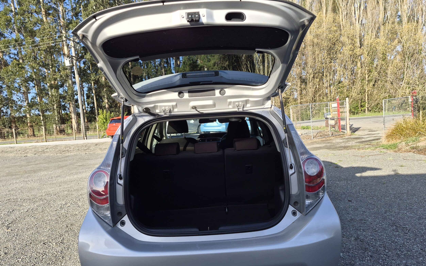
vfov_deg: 49.3
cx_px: 210
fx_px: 290
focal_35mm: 25
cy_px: 137
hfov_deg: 72.5
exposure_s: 1/2512
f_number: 1.8
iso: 80
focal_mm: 5.4
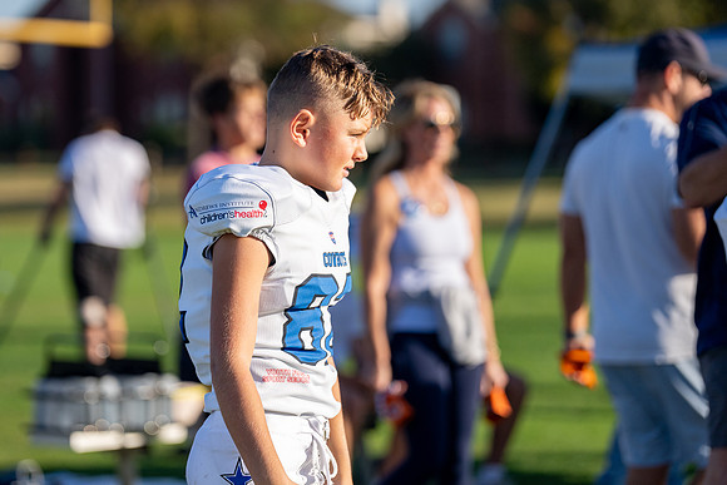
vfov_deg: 7.7
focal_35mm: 179
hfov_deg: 11.5
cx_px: 286
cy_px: 184
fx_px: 3608
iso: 320
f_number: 2.8
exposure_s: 1/5000
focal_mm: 142
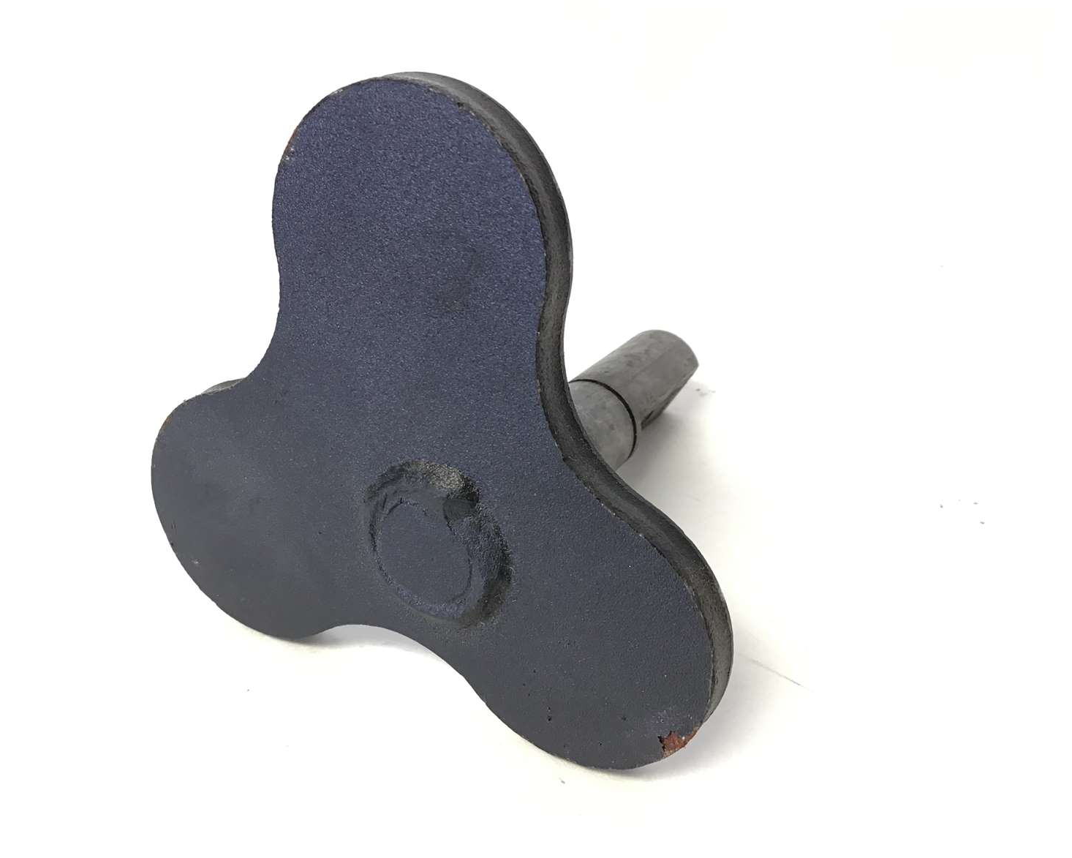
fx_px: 1047
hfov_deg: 54.2
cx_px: 517
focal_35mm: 33
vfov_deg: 44.5
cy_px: 435
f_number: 2.4
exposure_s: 1/30
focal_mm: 3.3
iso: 50
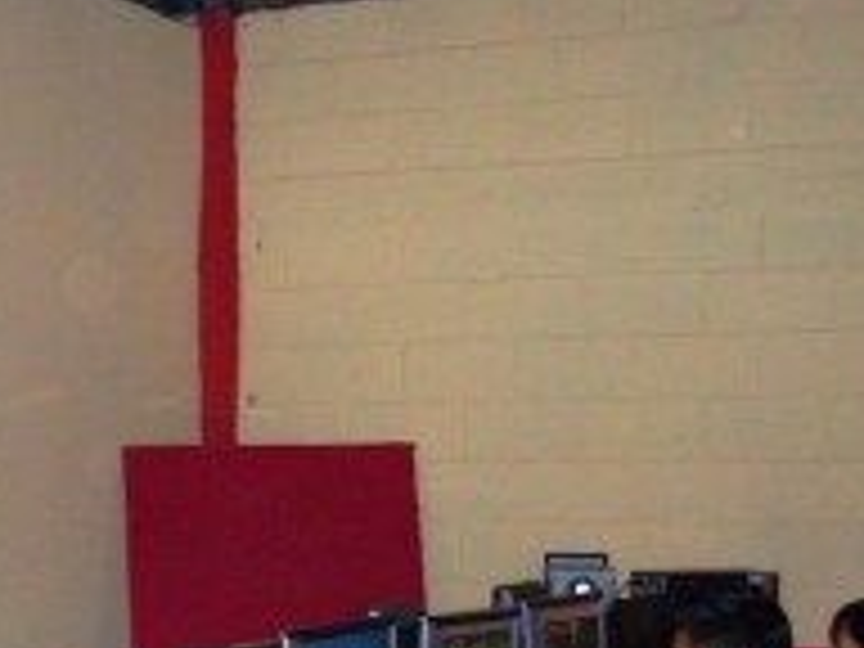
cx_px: 266
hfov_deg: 21.9
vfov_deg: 16.2
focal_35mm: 89
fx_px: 2221
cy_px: 682
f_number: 2.8
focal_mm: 6.3
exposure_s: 1/45
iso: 240
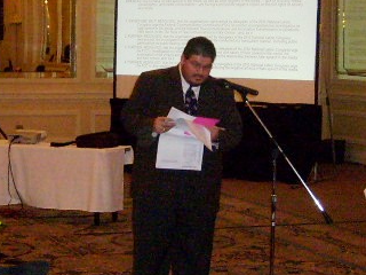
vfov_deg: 34.3
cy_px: 134
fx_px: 444
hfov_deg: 44.8
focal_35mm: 42
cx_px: 186
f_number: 2.8
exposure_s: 1/45
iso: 200
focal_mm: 5.8
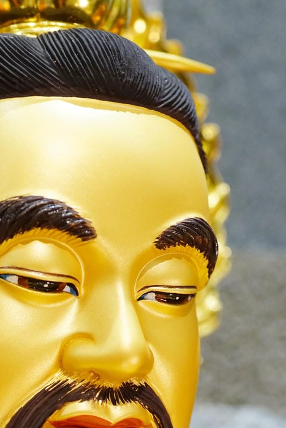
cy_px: 419
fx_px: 1036
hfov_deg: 15.4
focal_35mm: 87
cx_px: -3
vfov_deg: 22.6
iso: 1250
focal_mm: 35
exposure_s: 1/80
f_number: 4.5
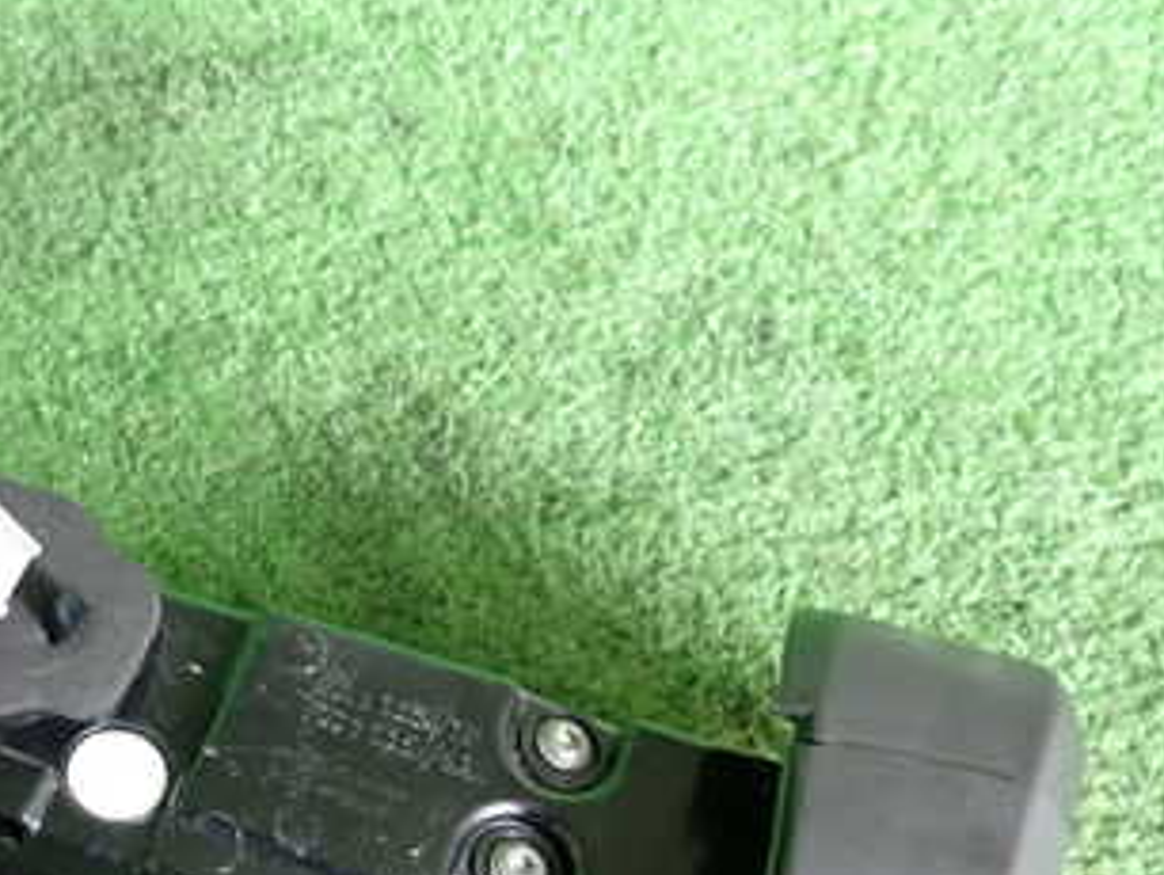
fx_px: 1649
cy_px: 780
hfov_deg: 37.1
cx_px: 190
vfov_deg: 28.6
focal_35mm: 49
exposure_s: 1/30
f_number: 2
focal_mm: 4.5
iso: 250
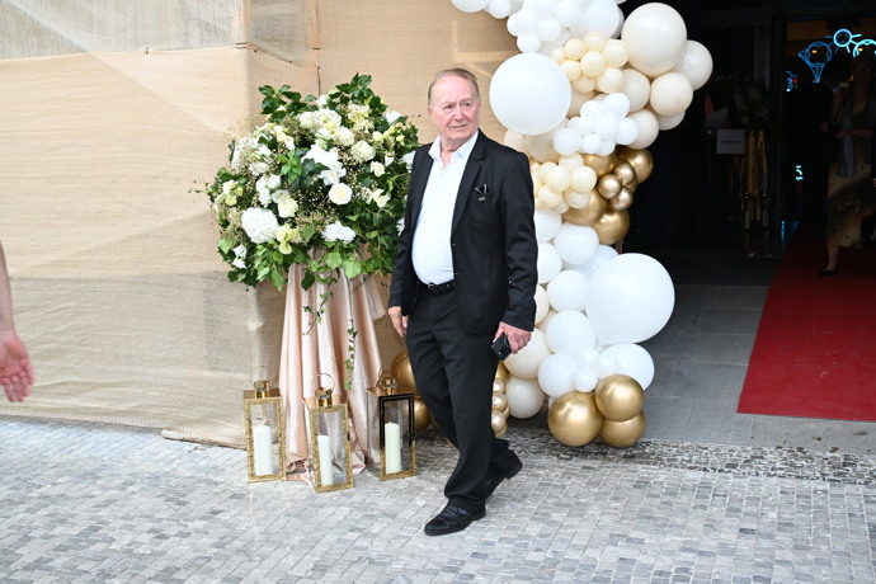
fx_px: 1046
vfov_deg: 31.2
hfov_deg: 45.4
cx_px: 438
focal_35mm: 43
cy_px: 292
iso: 800
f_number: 5.6
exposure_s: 1/250
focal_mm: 43
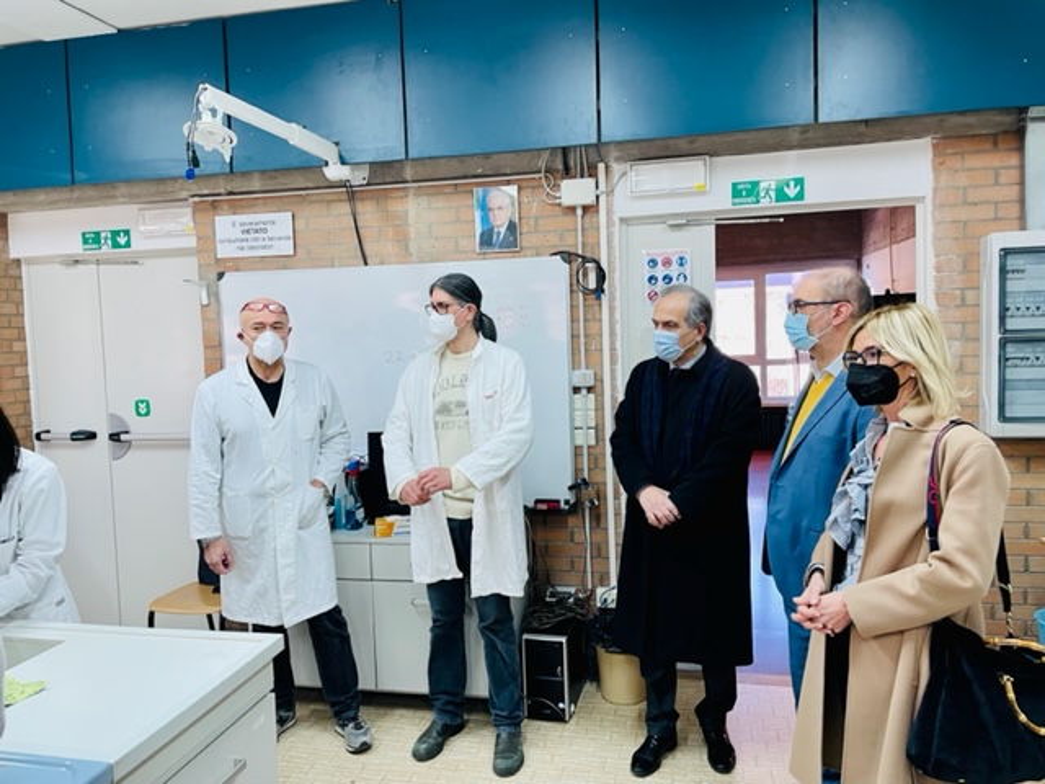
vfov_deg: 53.1
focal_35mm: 26
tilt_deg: -2.8
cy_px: 392
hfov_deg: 67.3
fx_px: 785
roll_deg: +4.0
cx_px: 522
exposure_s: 1/50
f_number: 1.6
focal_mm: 4.2
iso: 64
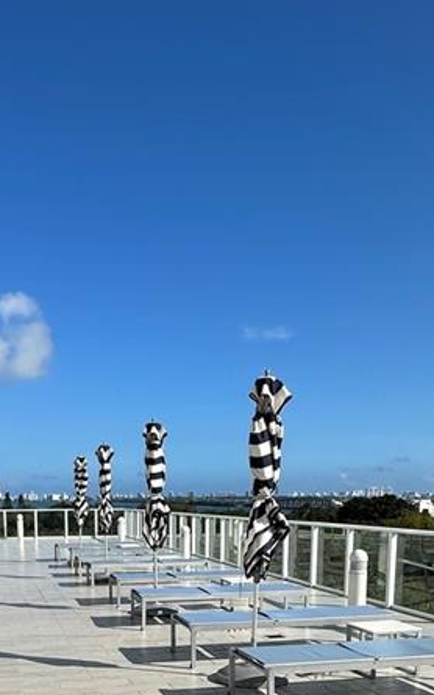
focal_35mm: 40
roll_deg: -1.4
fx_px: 757
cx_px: 139
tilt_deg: -10.5
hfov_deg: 31.7
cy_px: 626
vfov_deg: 44.8
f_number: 2.2
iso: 50
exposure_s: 1/4464
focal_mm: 2.22
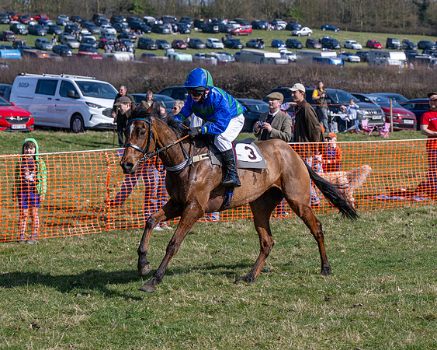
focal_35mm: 114
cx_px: 320
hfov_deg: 16.8
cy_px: 174
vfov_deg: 13.5
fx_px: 1471
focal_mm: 70
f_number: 5
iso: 200
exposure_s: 1/1600
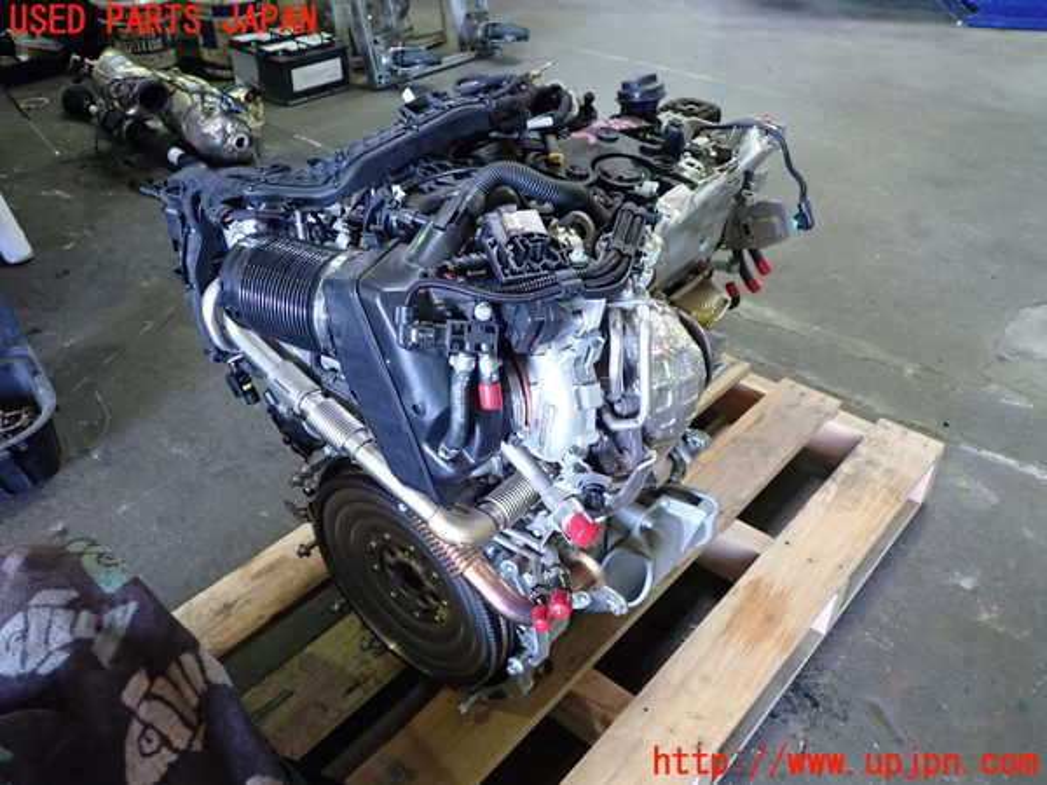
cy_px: 392
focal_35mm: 30
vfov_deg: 46.8
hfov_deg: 60.0
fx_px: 907
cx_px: 524
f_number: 2.3
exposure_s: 1/30
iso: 400
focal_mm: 5.4
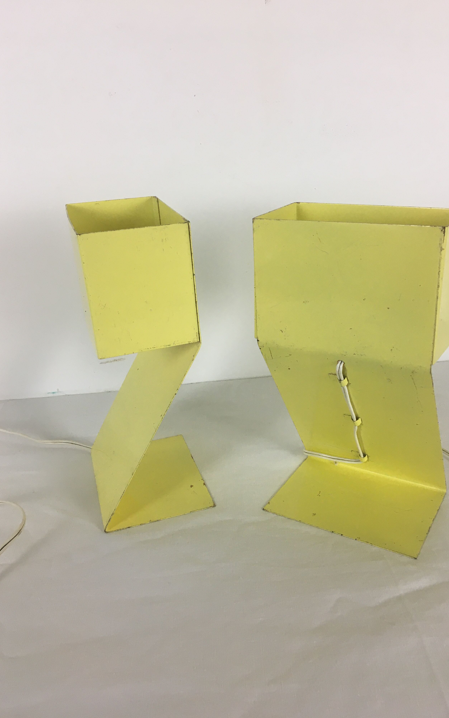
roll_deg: +2.8
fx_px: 607
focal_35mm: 31
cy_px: 359
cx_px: 251
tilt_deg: -22.8
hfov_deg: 40.5
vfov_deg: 61.2
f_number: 2.2
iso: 32
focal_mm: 4.15
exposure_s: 1/33
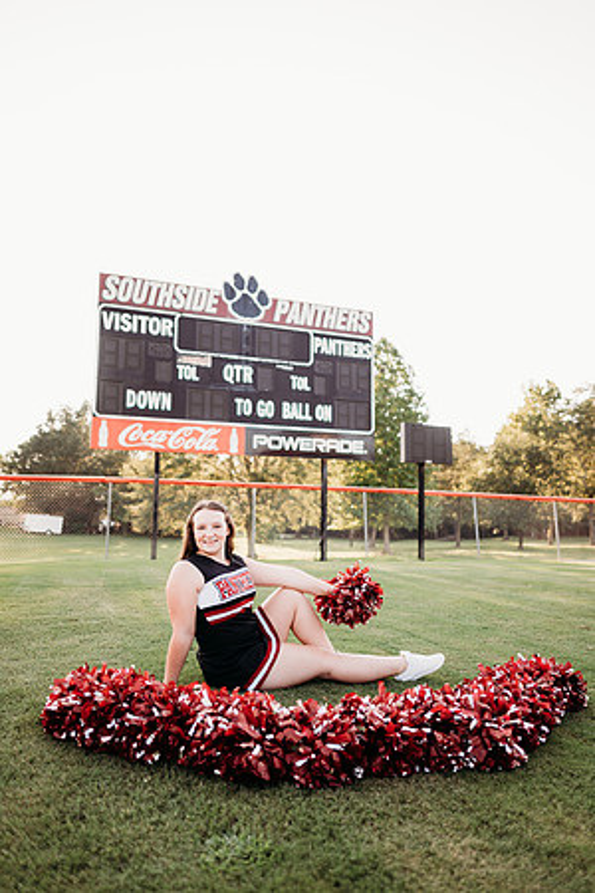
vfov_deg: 73.7
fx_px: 595
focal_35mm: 24
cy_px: 446
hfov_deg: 53.1
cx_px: 298
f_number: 2
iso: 125
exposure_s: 1/500
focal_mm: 24
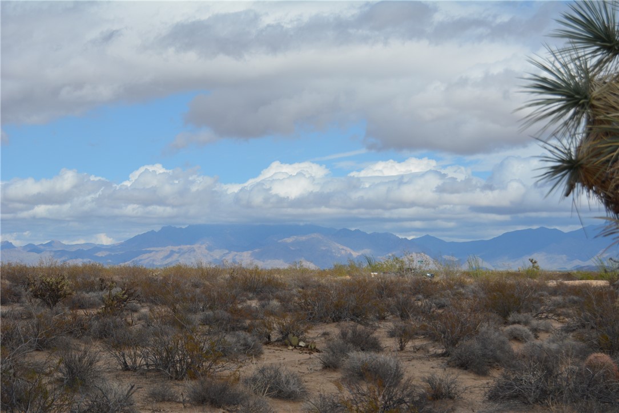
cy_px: 206
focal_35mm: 82
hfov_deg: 24.6
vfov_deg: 16.6
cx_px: 310
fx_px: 1419
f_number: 8
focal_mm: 55
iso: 400
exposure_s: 1/2000
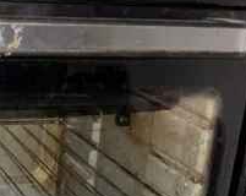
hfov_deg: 22.7
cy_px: 125
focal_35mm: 81
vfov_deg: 18.9
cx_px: -1
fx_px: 589
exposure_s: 1/6
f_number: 1.6
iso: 64
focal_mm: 5.96
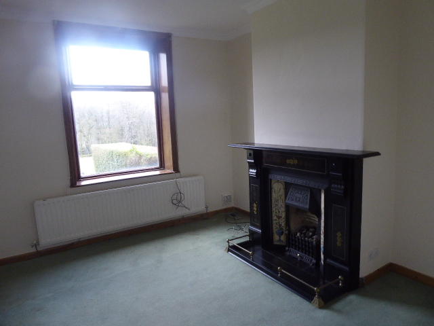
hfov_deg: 69.4
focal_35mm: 25
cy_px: 163
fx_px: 313
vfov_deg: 54.9
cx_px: 217
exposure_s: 1/50
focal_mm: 4.3
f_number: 3.3
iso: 400
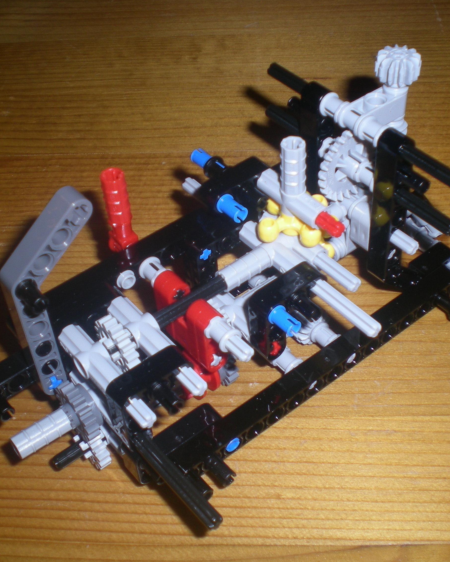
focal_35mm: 50
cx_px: 234
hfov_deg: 30.2
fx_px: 832
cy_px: 280
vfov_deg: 37.3
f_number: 3.1
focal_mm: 6.3
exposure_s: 1/60
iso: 50
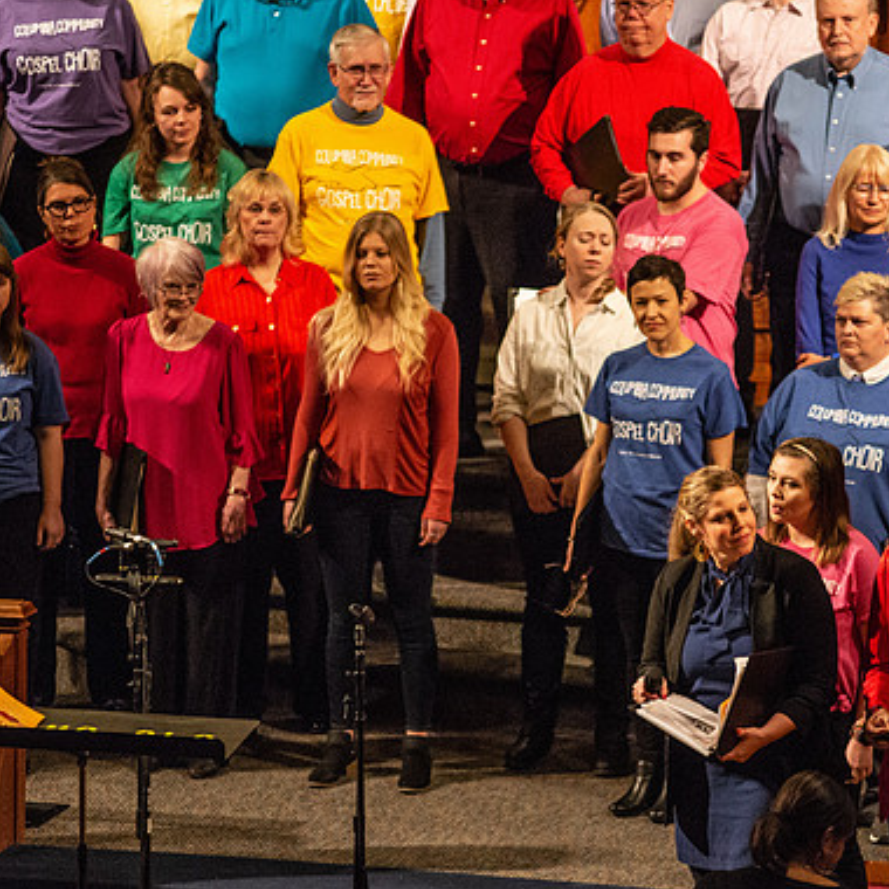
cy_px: 434
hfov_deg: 6.3
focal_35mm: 277
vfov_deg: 6.3
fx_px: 8048
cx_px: 558
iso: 6400
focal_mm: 200
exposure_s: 1/250
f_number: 2.8
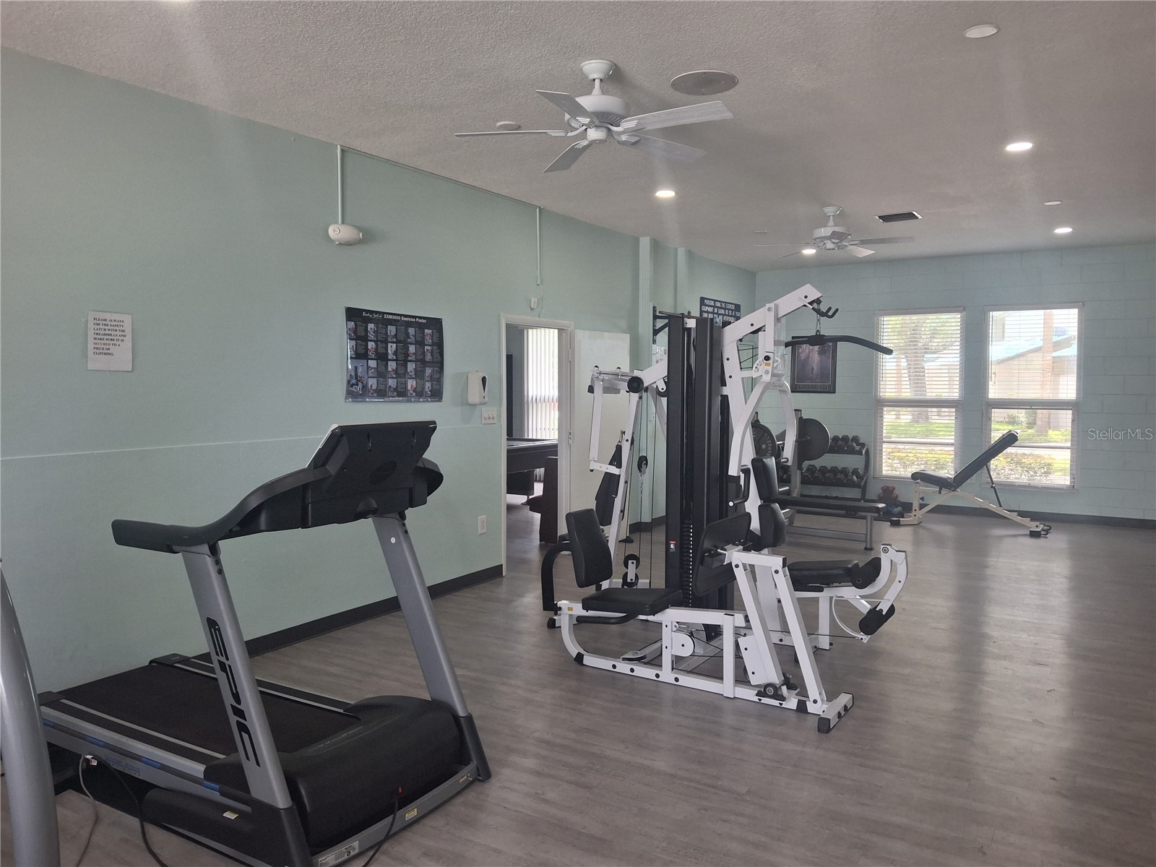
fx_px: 835
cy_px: 434
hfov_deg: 69.4
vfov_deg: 54.9
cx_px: 578
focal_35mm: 25
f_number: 1.8
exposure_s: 1/100
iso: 80
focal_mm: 4.69
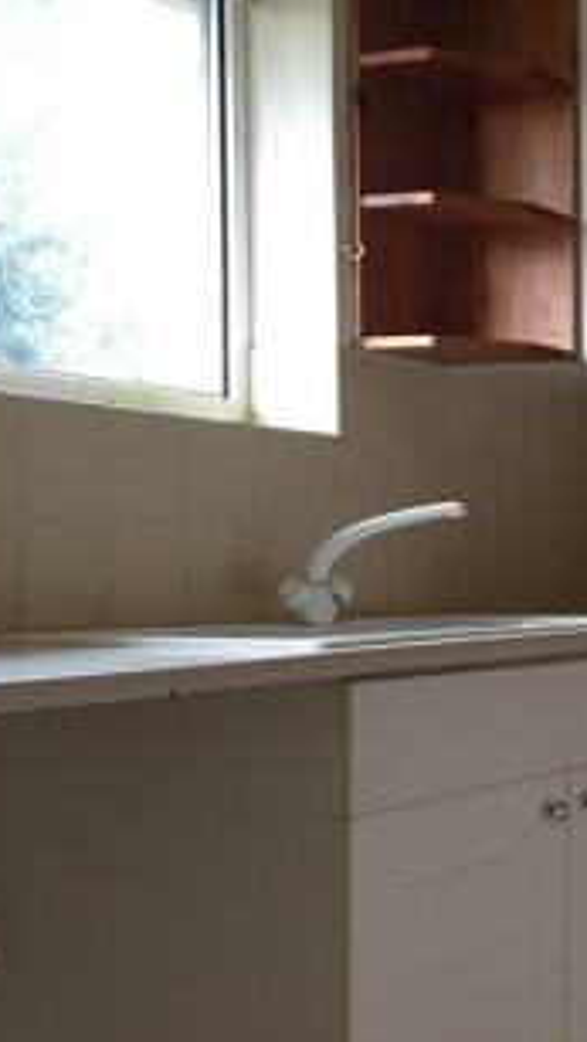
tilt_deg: -2.8
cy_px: 630
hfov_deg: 18.2
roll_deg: -0.7
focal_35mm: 60
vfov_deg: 34.8
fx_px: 1658
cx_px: 833
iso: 50
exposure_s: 1/33
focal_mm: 4.15
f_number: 2.2
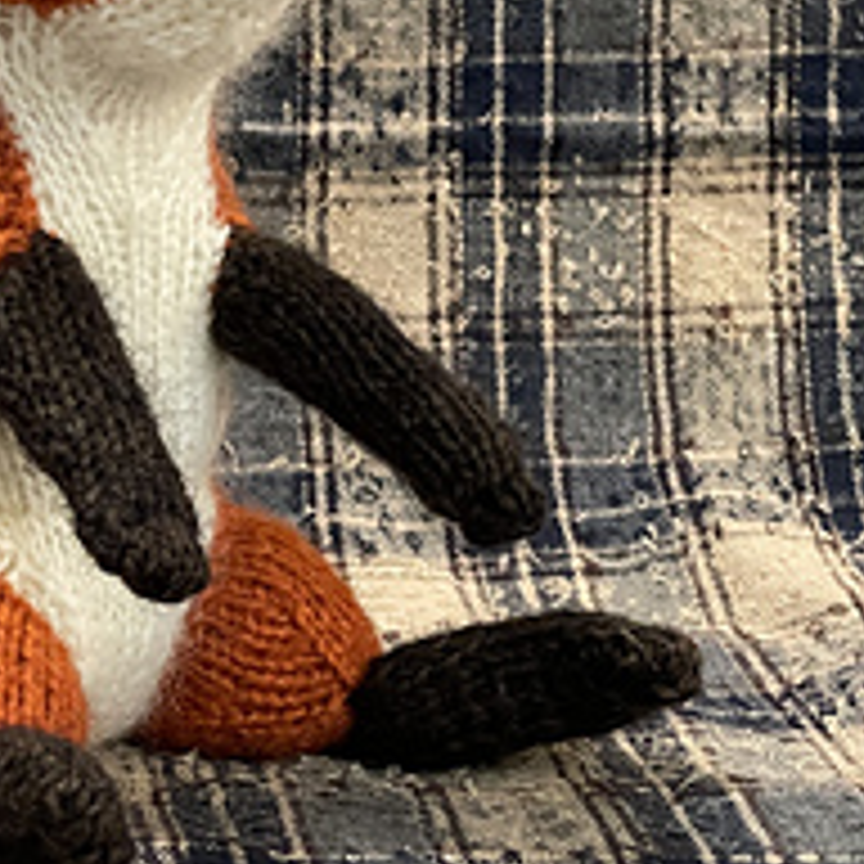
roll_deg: -0.6
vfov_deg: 14.5
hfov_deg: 14.3
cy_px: 198
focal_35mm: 120
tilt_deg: -10.4
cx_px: 25
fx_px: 3389
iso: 640
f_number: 2
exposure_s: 1/40
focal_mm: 6
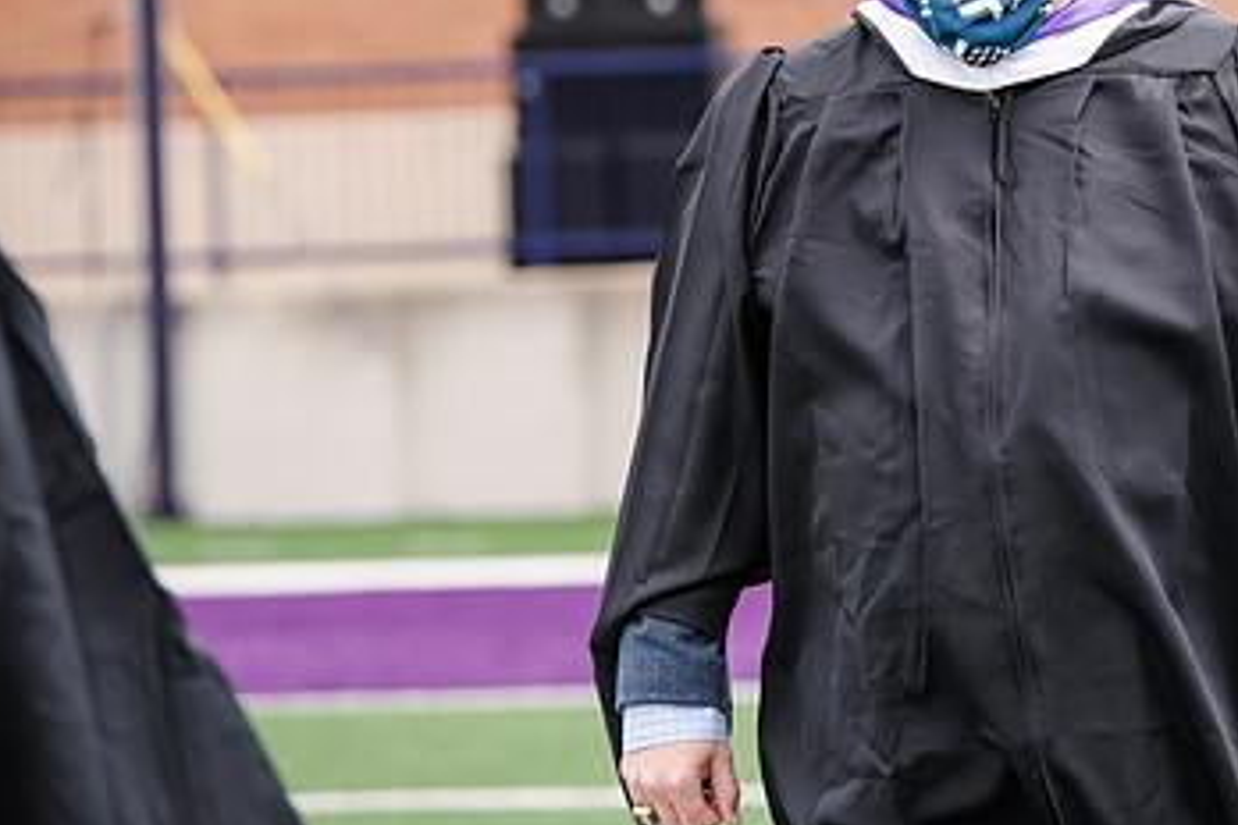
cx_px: 968
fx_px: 9731
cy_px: 158
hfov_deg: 7.3
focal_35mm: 283
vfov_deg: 4.9
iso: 400
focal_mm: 170
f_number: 5
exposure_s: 1/500
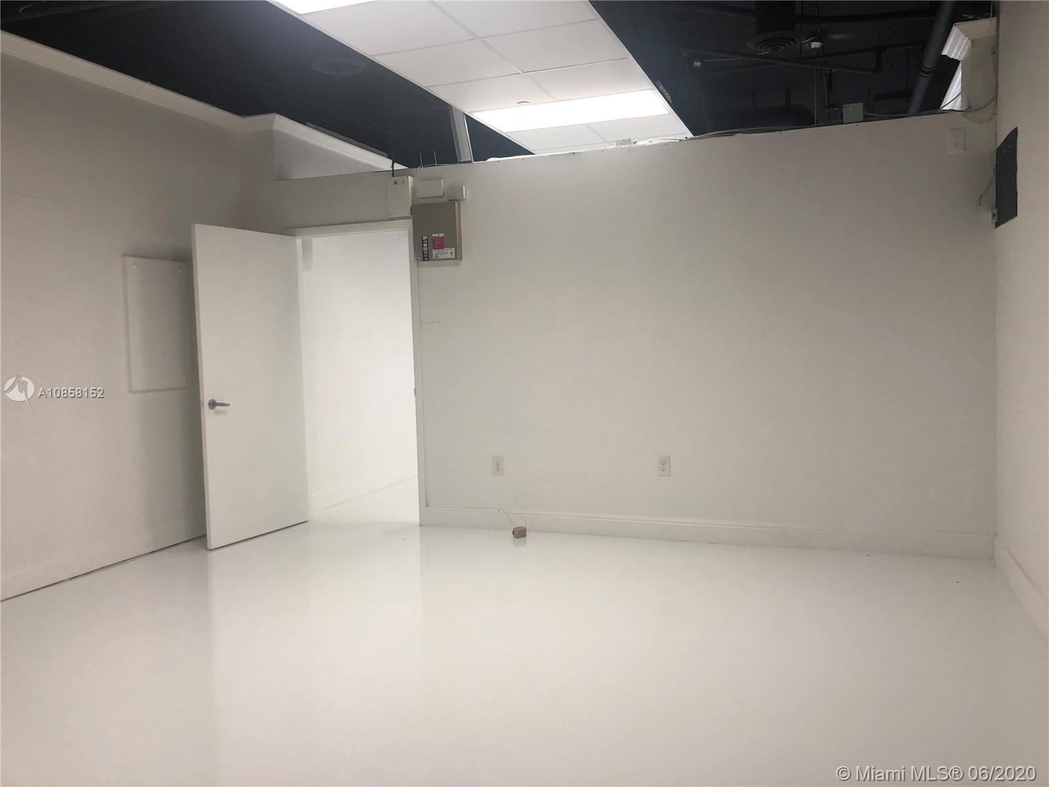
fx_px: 849
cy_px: 394
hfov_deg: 63.4
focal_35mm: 28
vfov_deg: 49.7
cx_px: 524
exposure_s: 1/30
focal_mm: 4
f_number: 1.8
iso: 32
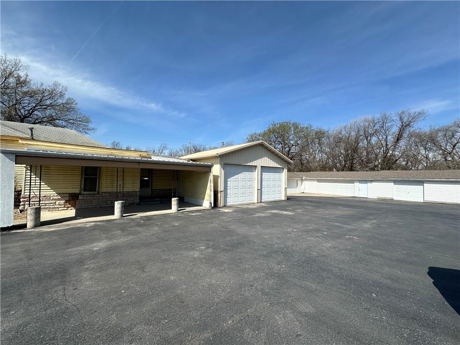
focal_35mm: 14
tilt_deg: +1.8
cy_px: 172
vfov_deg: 85.7
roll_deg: -1.2
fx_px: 186
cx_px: 230
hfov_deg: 102.1
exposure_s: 1/2747
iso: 50
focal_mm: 2.22
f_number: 2.2
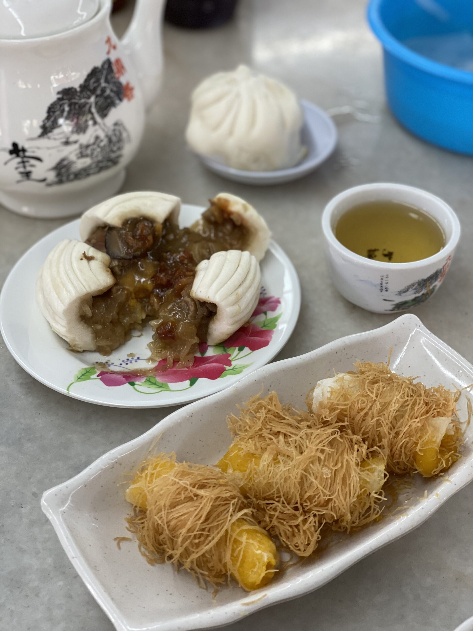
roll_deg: +1.0
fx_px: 947
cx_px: 236
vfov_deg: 36.8
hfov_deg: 28.0
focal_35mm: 52
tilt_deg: -43.4
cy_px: 316
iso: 125
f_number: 2
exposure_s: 1/100
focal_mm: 6
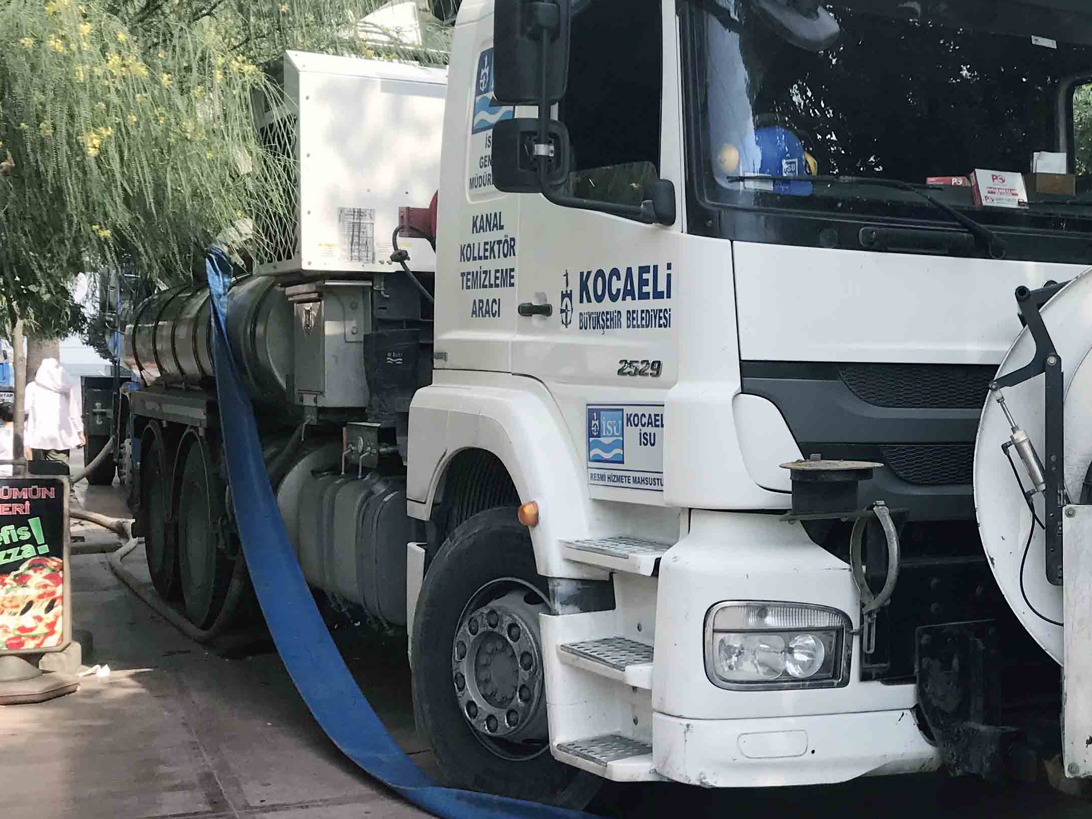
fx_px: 1640
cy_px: 460
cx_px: 961
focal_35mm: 52
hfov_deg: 34.9
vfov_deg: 28.0
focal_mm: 3.99
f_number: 1.8
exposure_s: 1/805
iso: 20
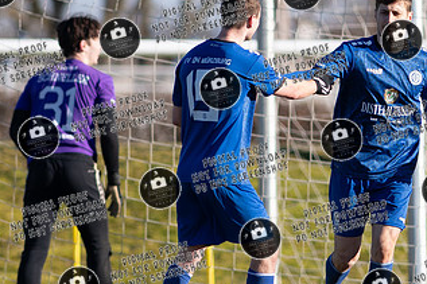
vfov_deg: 0.8
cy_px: 90
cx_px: 392
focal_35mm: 1641
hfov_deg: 1.3
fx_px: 19453
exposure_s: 1/1600
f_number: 3.5
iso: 160
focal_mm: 300
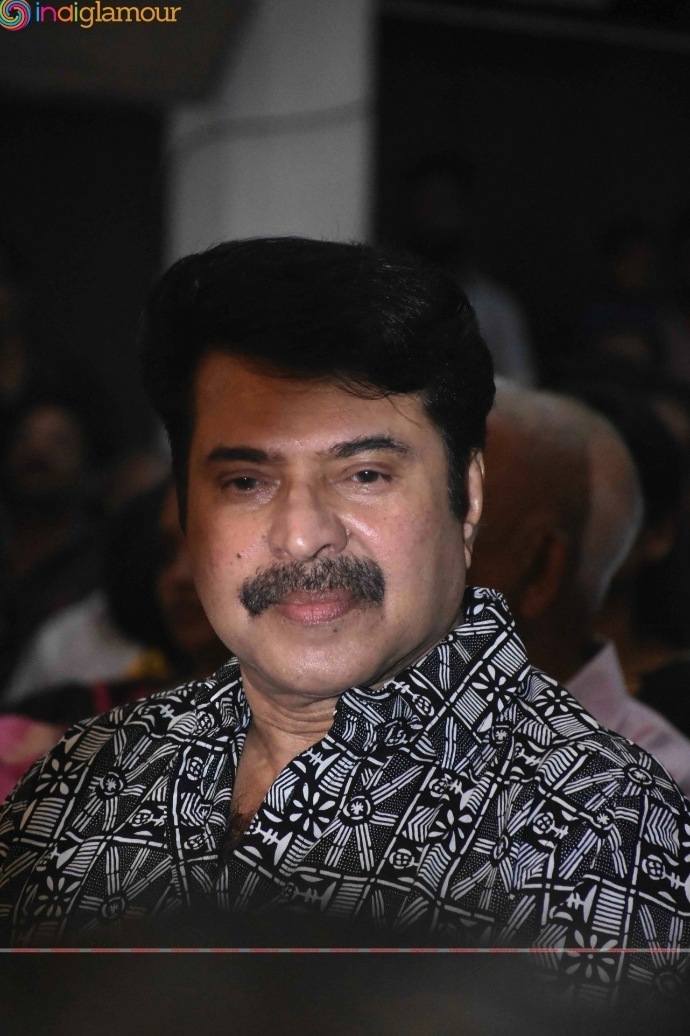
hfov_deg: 6.4
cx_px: 344
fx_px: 6123
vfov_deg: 9.7
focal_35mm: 213
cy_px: 519
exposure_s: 1/100
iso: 10000
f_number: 5.6
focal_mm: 140
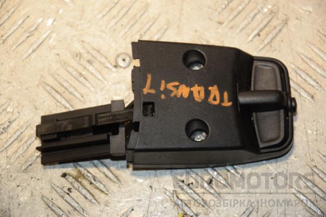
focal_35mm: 147
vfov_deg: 9.3
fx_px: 1331
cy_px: 108
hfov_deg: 14.0
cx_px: 163
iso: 800
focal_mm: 98
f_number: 5.6
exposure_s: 1/200
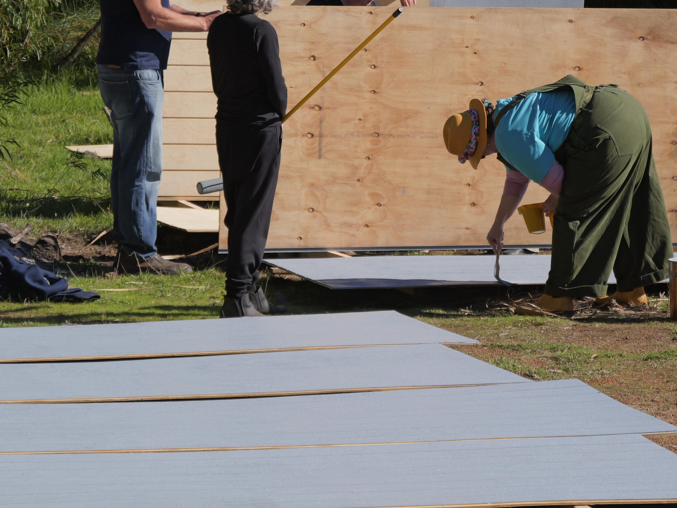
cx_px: 403
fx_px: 3364
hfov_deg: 11.5
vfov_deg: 8.6
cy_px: 177
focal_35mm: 172
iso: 100
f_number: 5.1
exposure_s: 1/640
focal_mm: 55
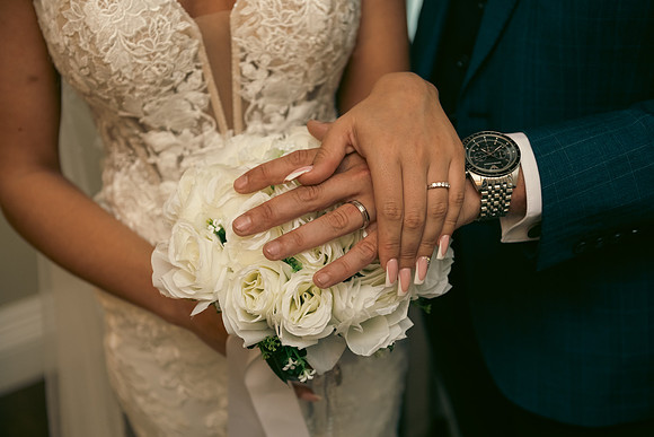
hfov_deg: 39.6
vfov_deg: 27.0
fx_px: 909
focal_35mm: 50
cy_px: 218
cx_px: 327
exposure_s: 1/160
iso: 500
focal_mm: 50
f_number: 3.5
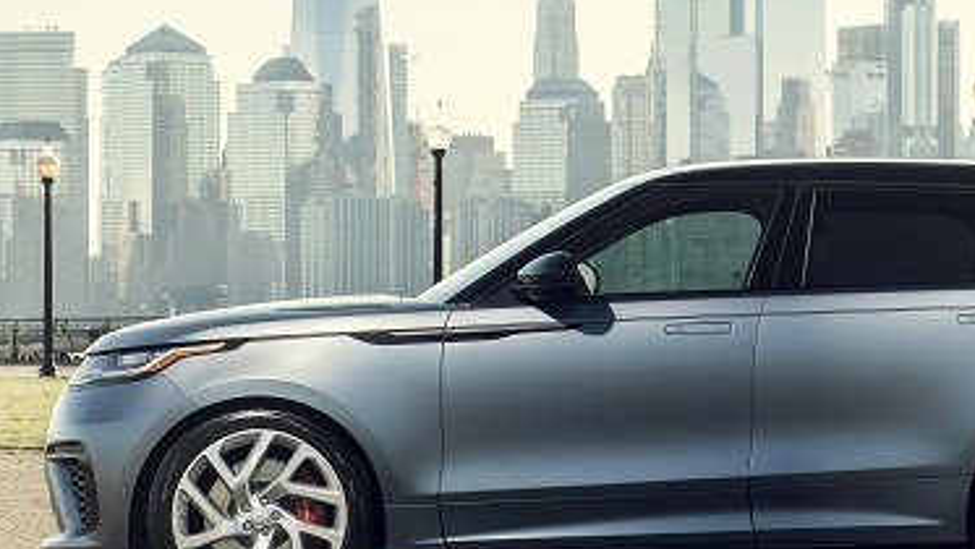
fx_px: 4499
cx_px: 656
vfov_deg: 7.0
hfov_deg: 12.4
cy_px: 191
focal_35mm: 174
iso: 100
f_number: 4.5
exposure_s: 1/250
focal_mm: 62
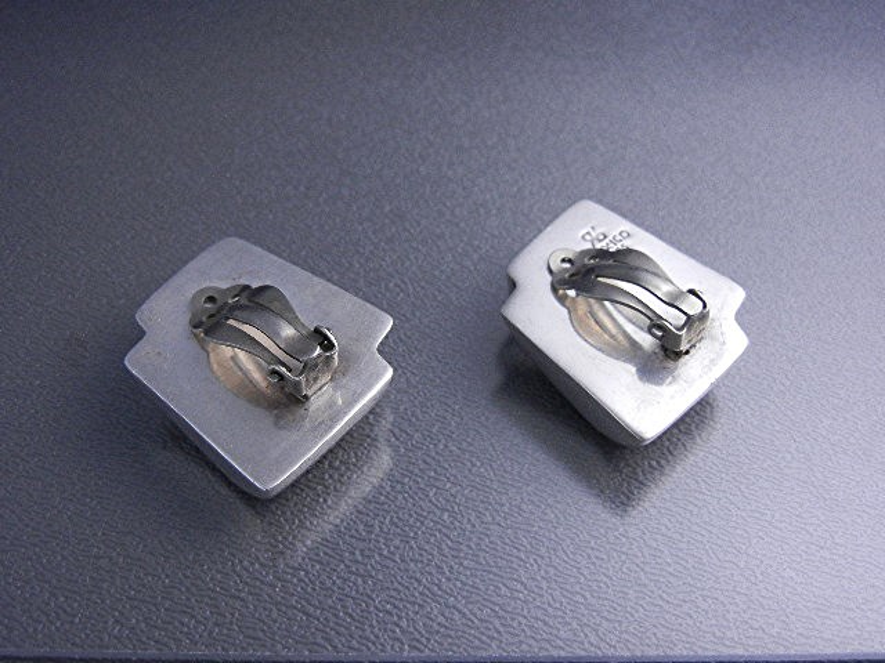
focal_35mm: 45
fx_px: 1150
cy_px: 332
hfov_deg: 42.1
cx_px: 442
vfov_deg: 32.2
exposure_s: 1/56.2
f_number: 3.8
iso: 400
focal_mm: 8.1
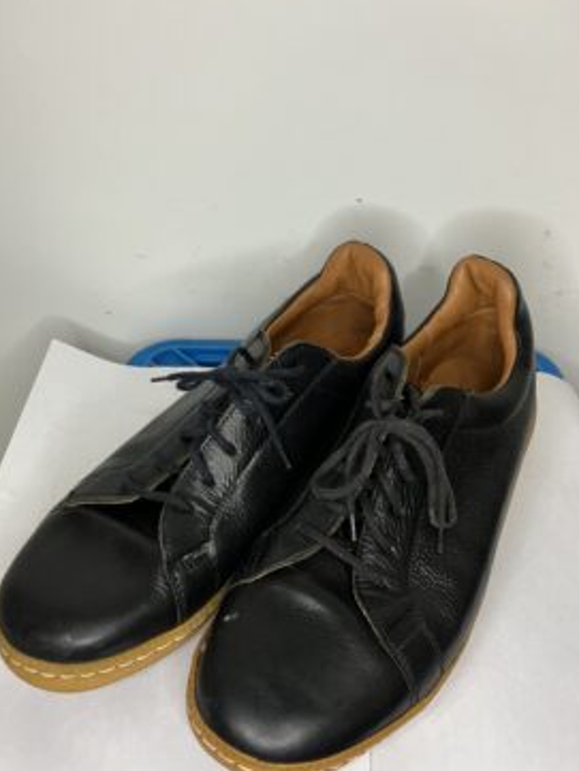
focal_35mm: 31
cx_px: 282
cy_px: 399
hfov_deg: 45.5
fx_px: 691
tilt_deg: -43.8
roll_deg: +0.9
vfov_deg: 58.3
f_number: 1.8
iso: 64
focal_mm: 3.99
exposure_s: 1/50
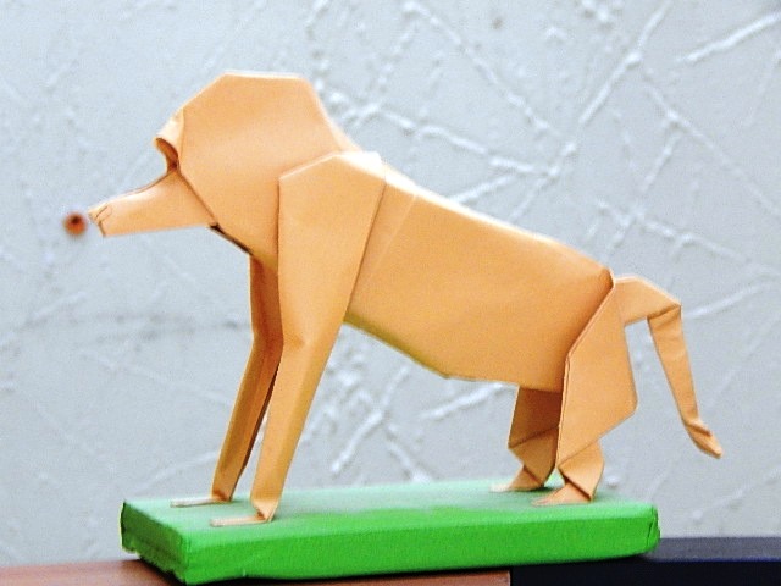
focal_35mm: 142
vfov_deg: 10.4
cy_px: 293
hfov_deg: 13.9
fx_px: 3204
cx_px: 390
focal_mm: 25.3
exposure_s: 1/6
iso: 800
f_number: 4.9
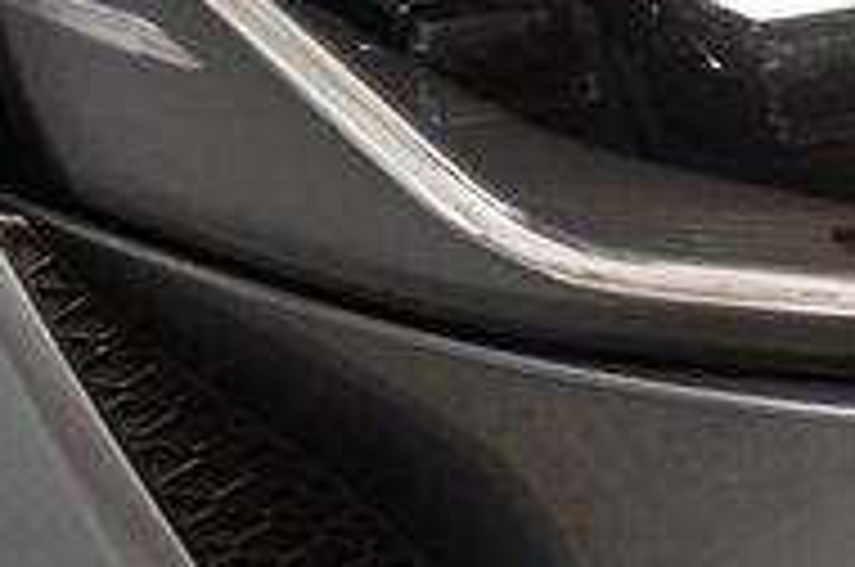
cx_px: 1314
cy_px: 310
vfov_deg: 7.1
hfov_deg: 10.3
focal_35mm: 192
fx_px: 4552
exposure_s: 1/125
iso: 2800
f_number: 4.2
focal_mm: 38
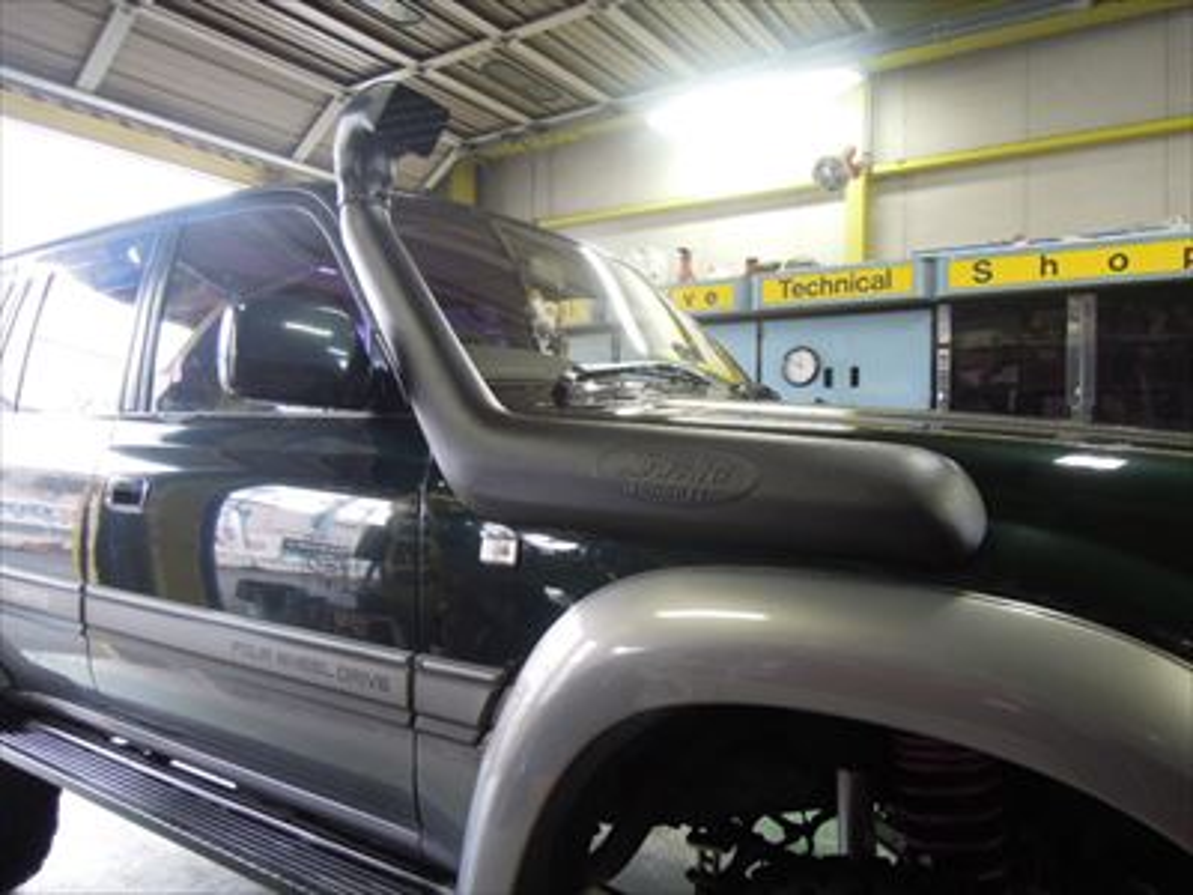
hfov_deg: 71.6
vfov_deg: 56.8
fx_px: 827
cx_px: 596
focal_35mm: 24
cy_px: 448
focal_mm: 4.3
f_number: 2.8
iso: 400
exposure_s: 1/30
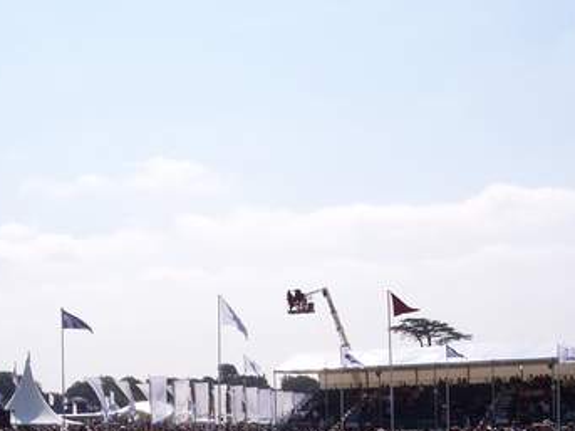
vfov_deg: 20.3
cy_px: 387
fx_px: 1179
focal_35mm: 71
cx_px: 216
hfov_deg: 27.3
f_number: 4.8
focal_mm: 8
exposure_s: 1/1000
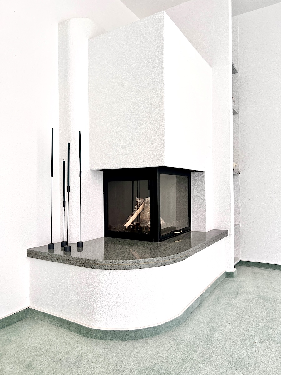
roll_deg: +0.5
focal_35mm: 26
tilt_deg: +1.2
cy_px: 188
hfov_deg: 53.1
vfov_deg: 67.3
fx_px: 281
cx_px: 140
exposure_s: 1/100
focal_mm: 5.7
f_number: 1.5
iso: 64
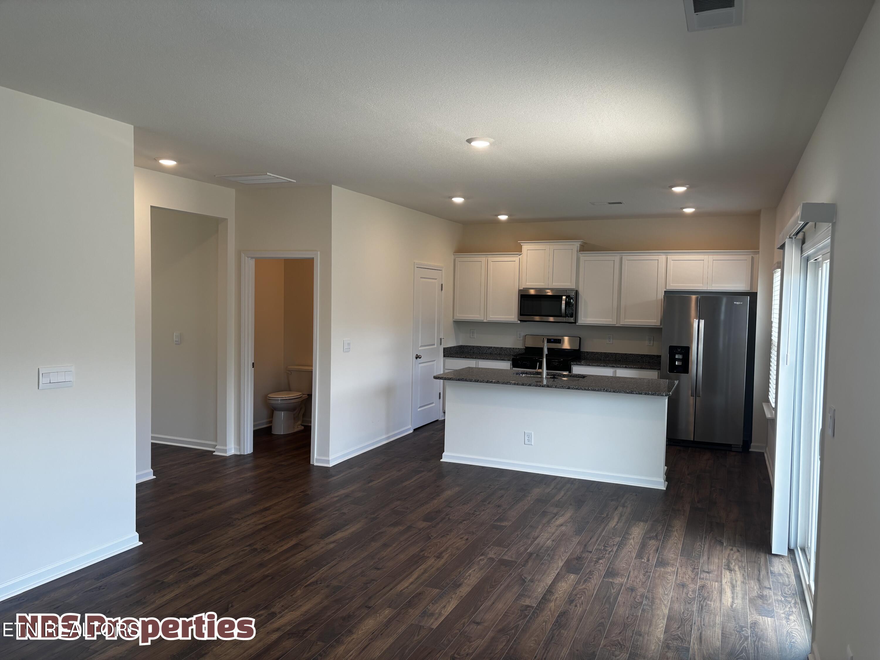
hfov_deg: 67.3
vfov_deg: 53.1
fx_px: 661
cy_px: 330
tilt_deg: -2.8
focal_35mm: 26
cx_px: 440
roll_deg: -1.2
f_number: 1.6
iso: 64
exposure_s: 1/120
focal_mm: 5.96
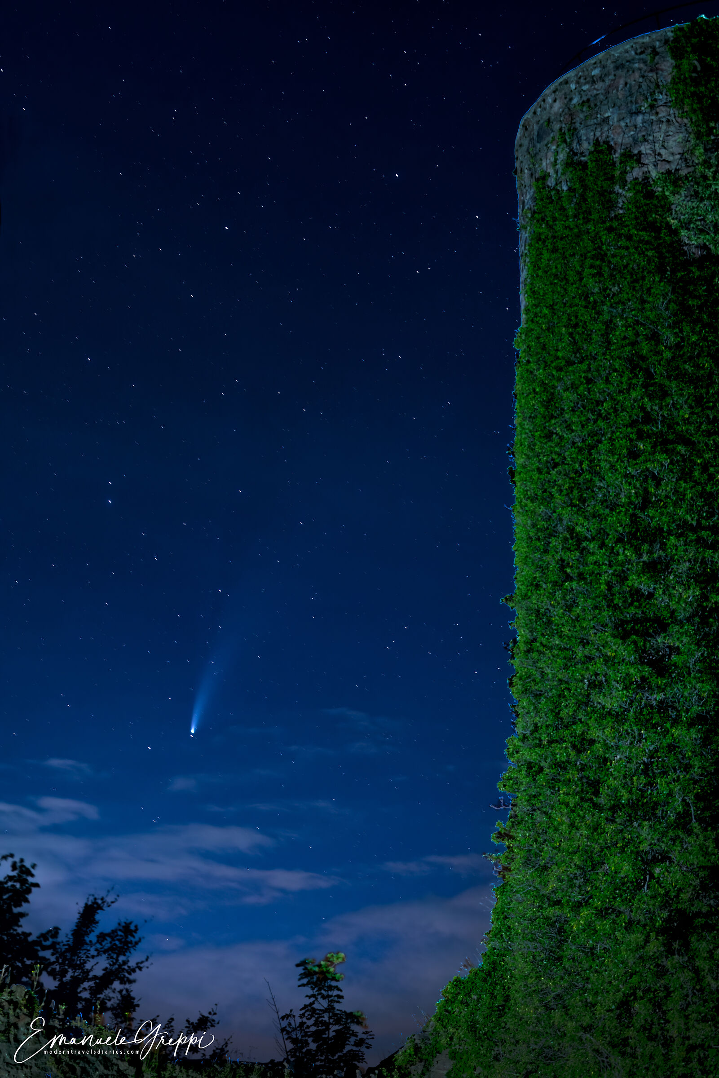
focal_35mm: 70
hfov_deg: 19.5
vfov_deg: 28.8
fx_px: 2096
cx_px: 360
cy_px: 539
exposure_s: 20
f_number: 5.6
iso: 800
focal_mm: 70
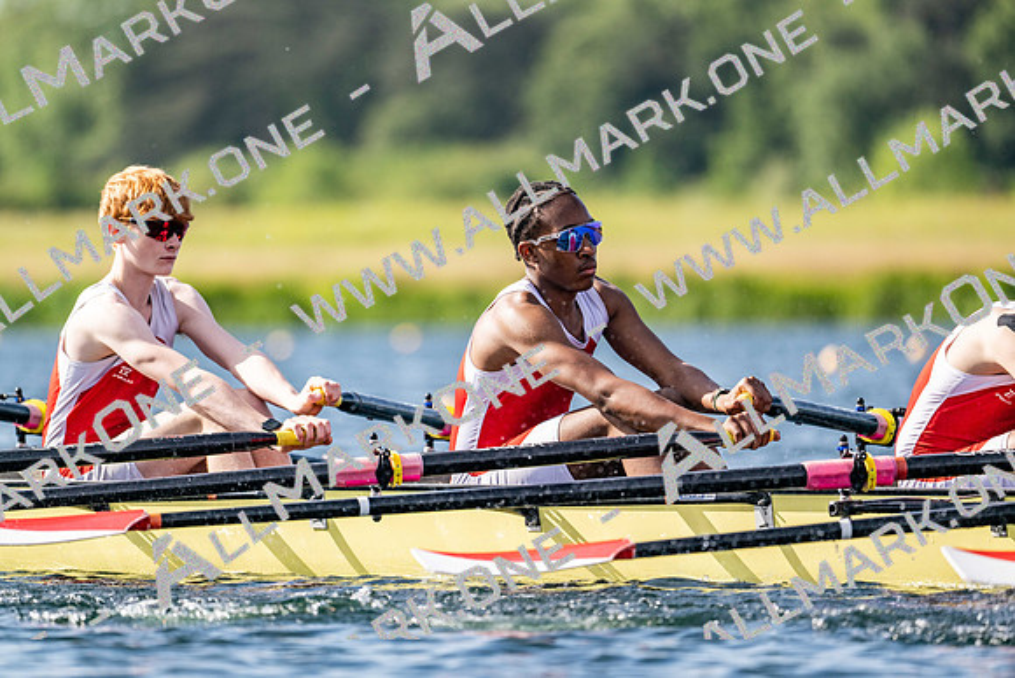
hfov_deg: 5.2
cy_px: 339
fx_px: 11280
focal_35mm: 400
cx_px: 508
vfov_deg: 3.4
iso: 320
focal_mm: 400
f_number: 4.5
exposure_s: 1/2500
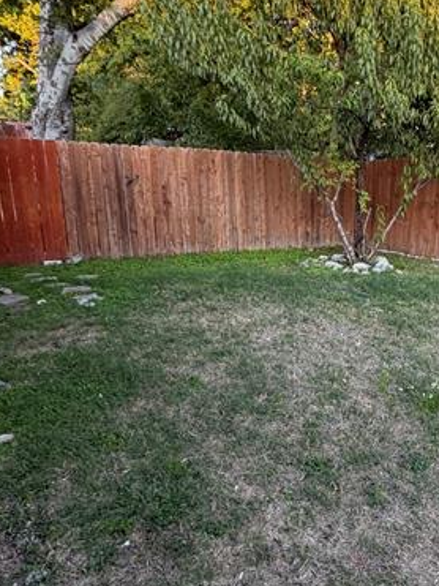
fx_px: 491
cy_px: 317
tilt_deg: -19.9
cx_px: 368
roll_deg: -3.8
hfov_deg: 45.1
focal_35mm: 29
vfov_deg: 61.6
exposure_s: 1/121
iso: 100
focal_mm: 2.22
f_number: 2.2
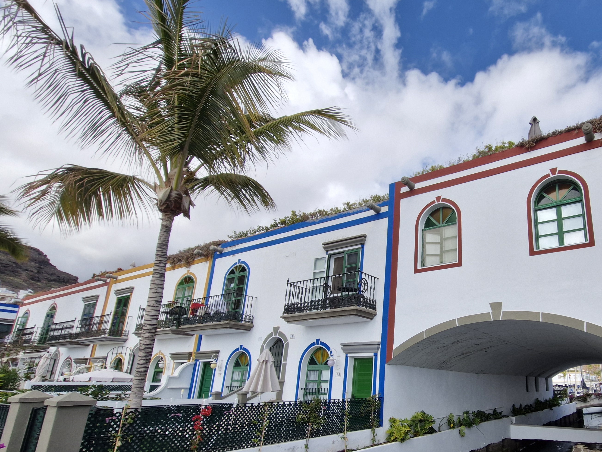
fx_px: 348
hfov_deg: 76.3
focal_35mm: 20
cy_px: 283
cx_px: 444
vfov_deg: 65.0
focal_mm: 1.74
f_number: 2.2
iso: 50
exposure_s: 1/1544
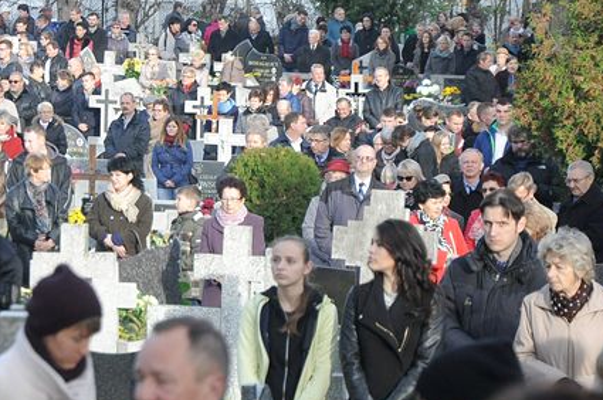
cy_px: 185
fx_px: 5268
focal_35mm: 315
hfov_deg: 6.5
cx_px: 204
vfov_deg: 4.3
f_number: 6.3
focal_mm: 105
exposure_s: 1/640
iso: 800
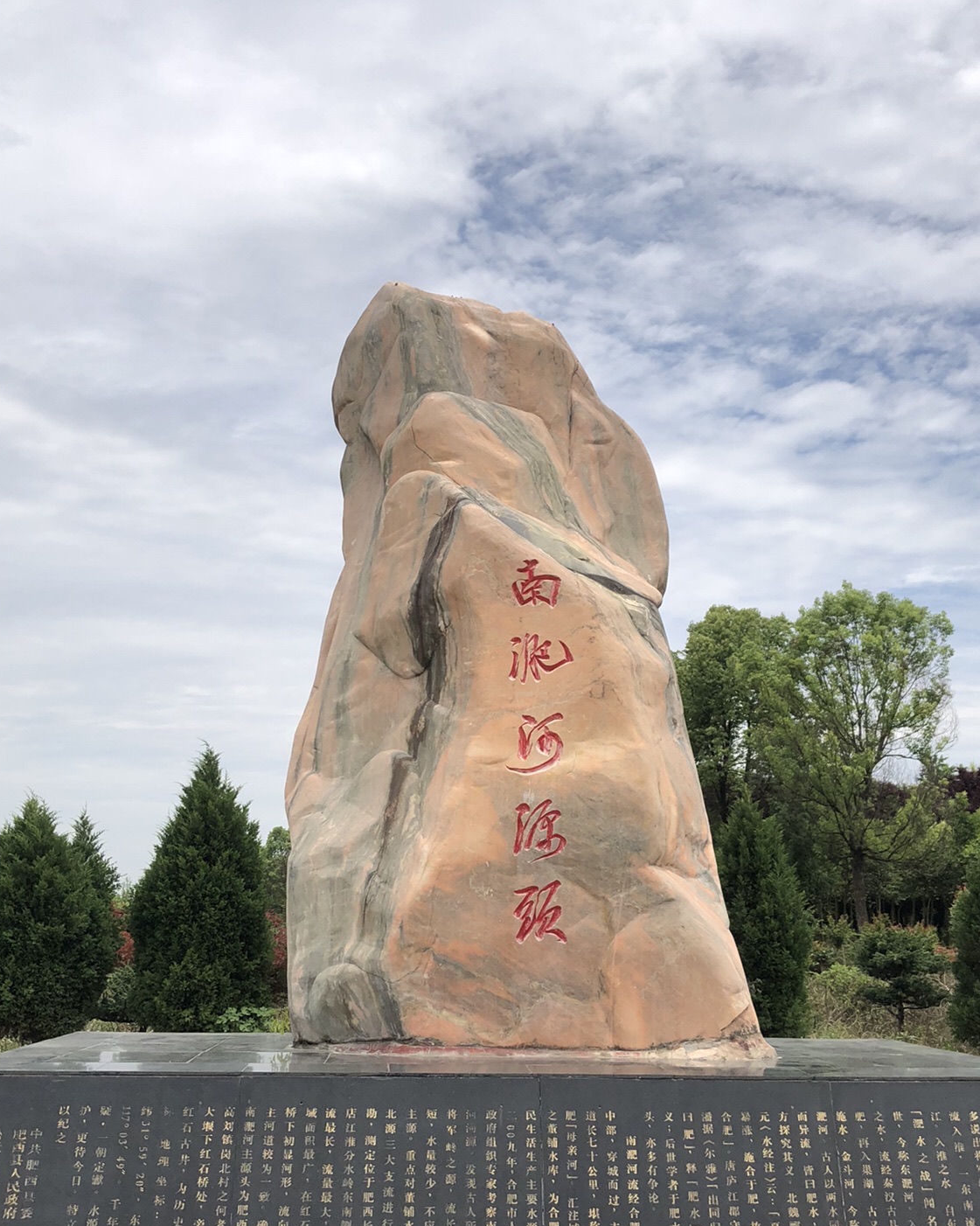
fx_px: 1414
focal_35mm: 39
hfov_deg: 38.2
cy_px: 678
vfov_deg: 46.8
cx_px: 517
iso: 25
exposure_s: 1/2667
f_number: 1.8
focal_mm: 4
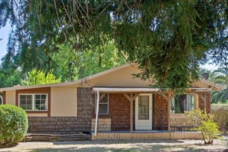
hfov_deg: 39.6
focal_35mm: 50
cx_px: 114
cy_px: 97
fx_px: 317
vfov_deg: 26.9
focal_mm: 24
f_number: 5.6
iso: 100
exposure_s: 1/125
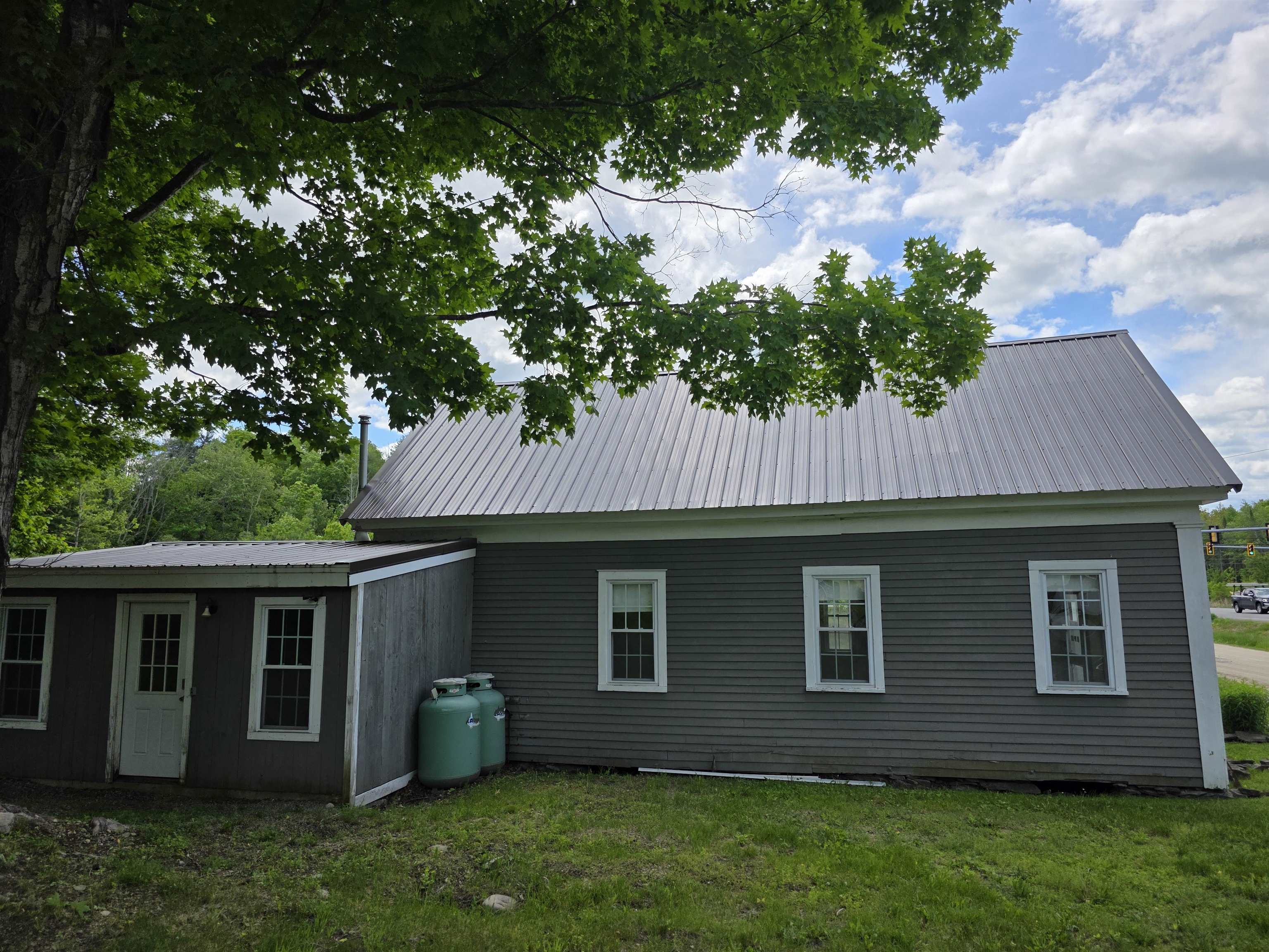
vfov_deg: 58.9
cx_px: 634
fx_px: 843
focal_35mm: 23
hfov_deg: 73.9
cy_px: 476
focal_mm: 6.3
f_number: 1.7
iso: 80
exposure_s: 1/7061
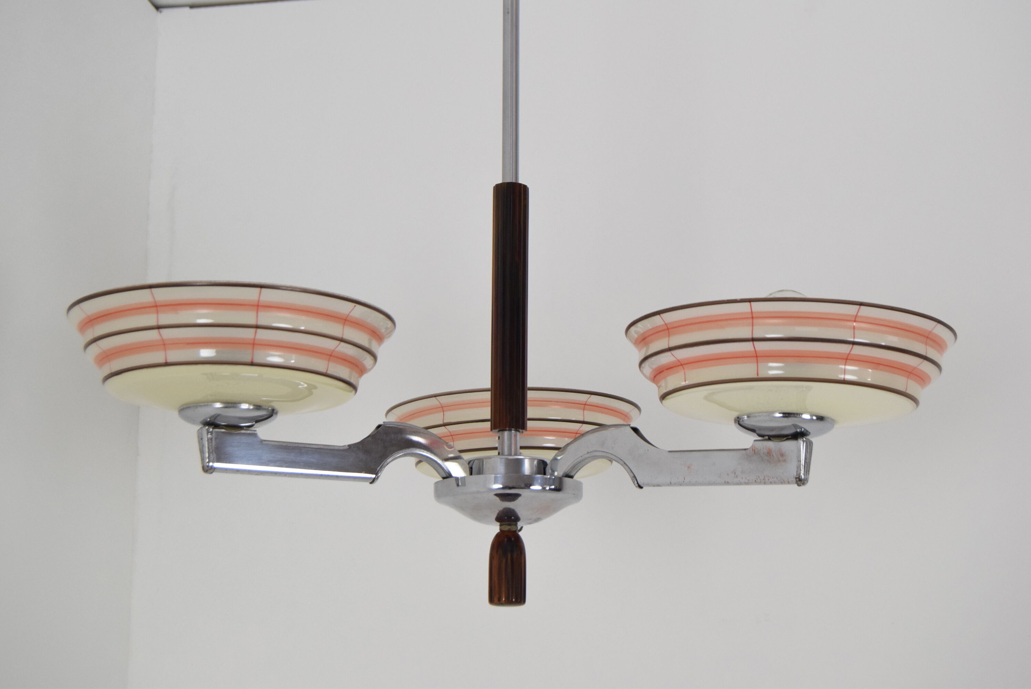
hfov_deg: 35.0
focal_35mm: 57
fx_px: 1634
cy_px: 344
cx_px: 516
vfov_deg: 23.8
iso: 1600
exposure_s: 1/200
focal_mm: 38
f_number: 7.1
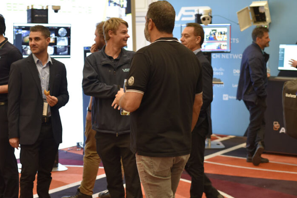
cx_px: 126
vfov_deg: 18.7
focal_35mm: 73
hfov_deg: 27.7
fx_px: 602
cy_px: 104
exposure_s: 1/60
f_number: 3.2
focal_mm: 50
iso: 800
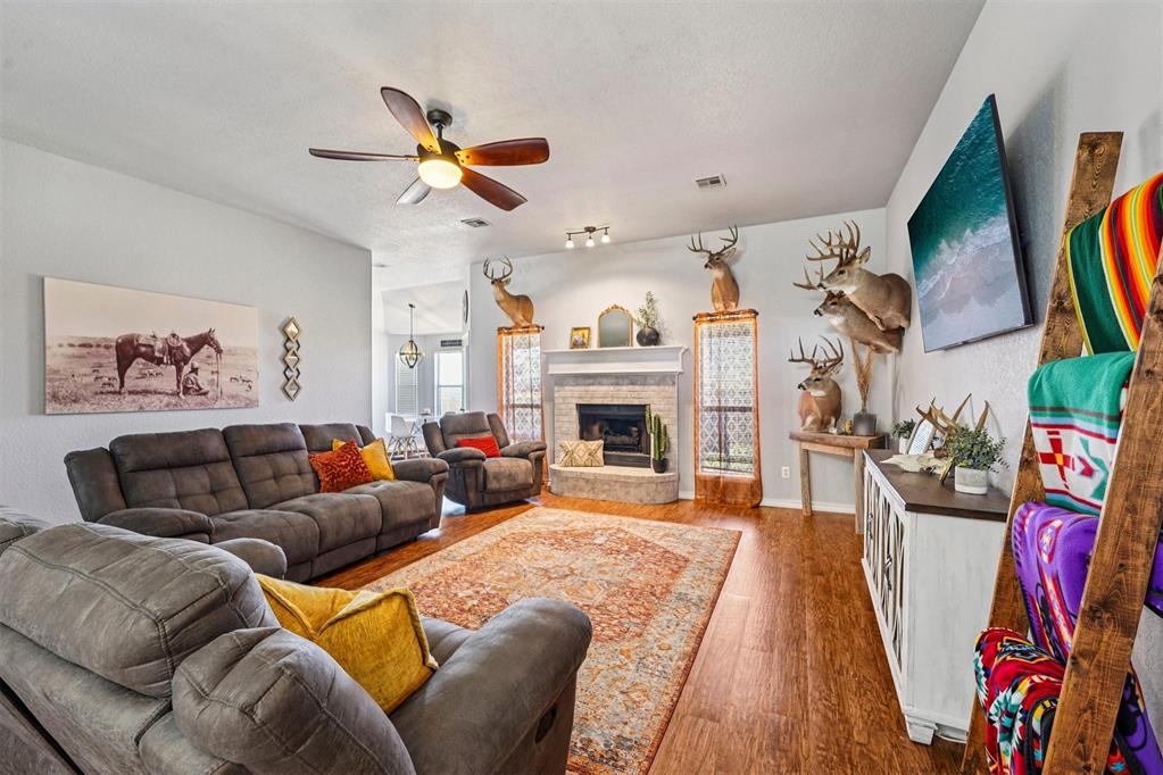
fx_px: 478
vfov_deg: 78.1
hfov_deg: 101.1
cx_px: 582
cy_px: 388
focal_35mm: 15
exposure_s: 1/2.5
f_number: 8
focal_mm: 14.8
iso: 400
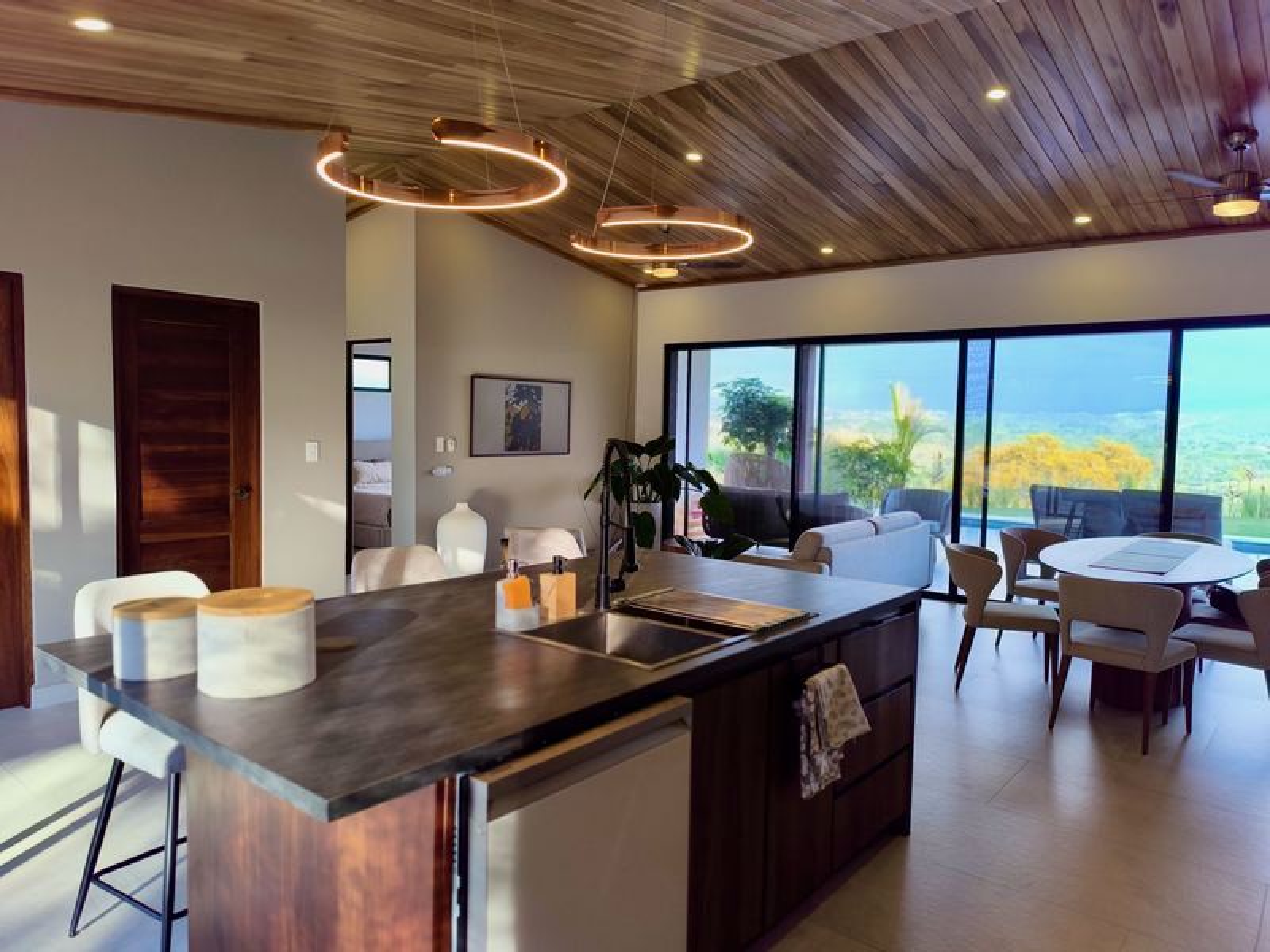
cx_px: 635
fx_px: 844
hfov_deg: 73.9
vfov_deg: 58.9
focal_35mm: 23
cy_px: 476
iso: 100
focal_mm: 6.14
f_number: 1.65
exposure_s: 1/100
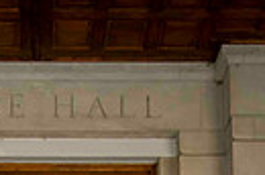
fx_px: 815
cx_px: 33
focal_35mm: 111
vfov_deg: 10.3
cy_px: 448
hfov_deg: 18.2
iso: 500
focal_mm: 32
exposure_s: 1/500
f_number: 5.6
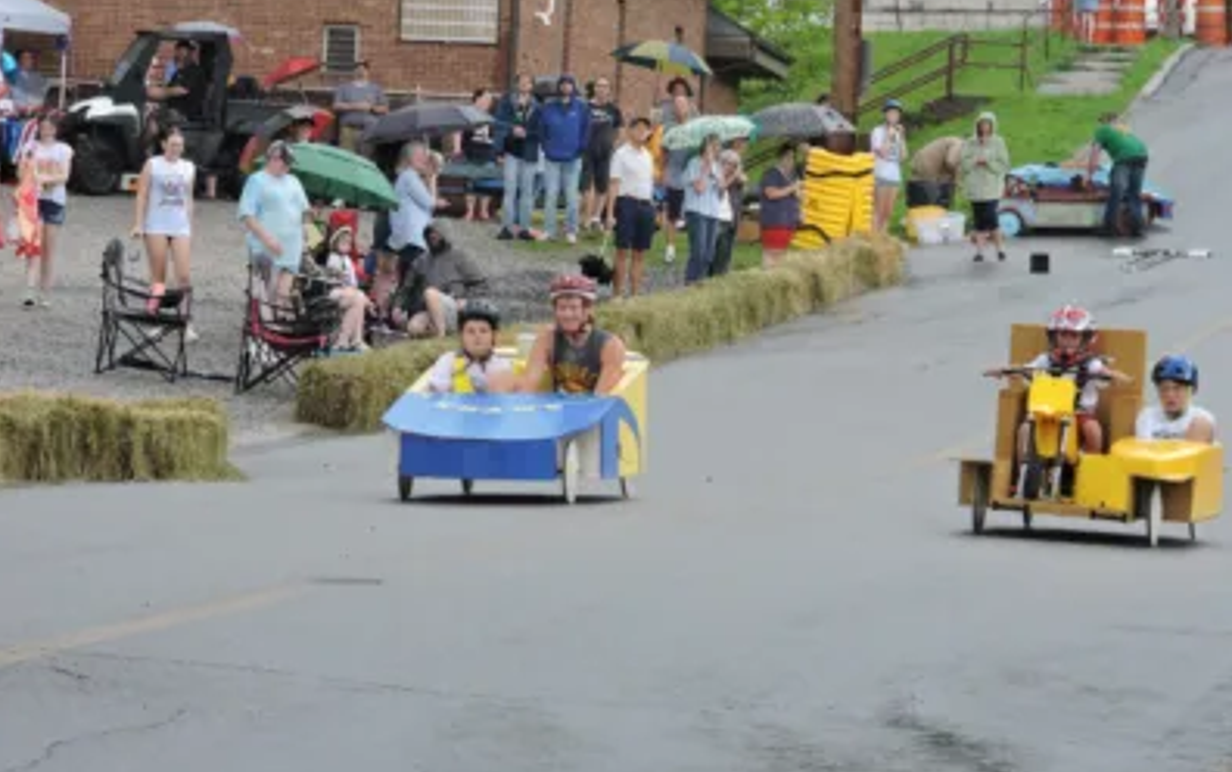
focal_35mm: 182
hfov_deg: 11.5
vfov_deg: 7.2
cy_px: 367
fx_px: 6114
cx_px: 613
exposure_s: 1/100
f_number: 4.5
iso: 400
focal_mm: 30.3
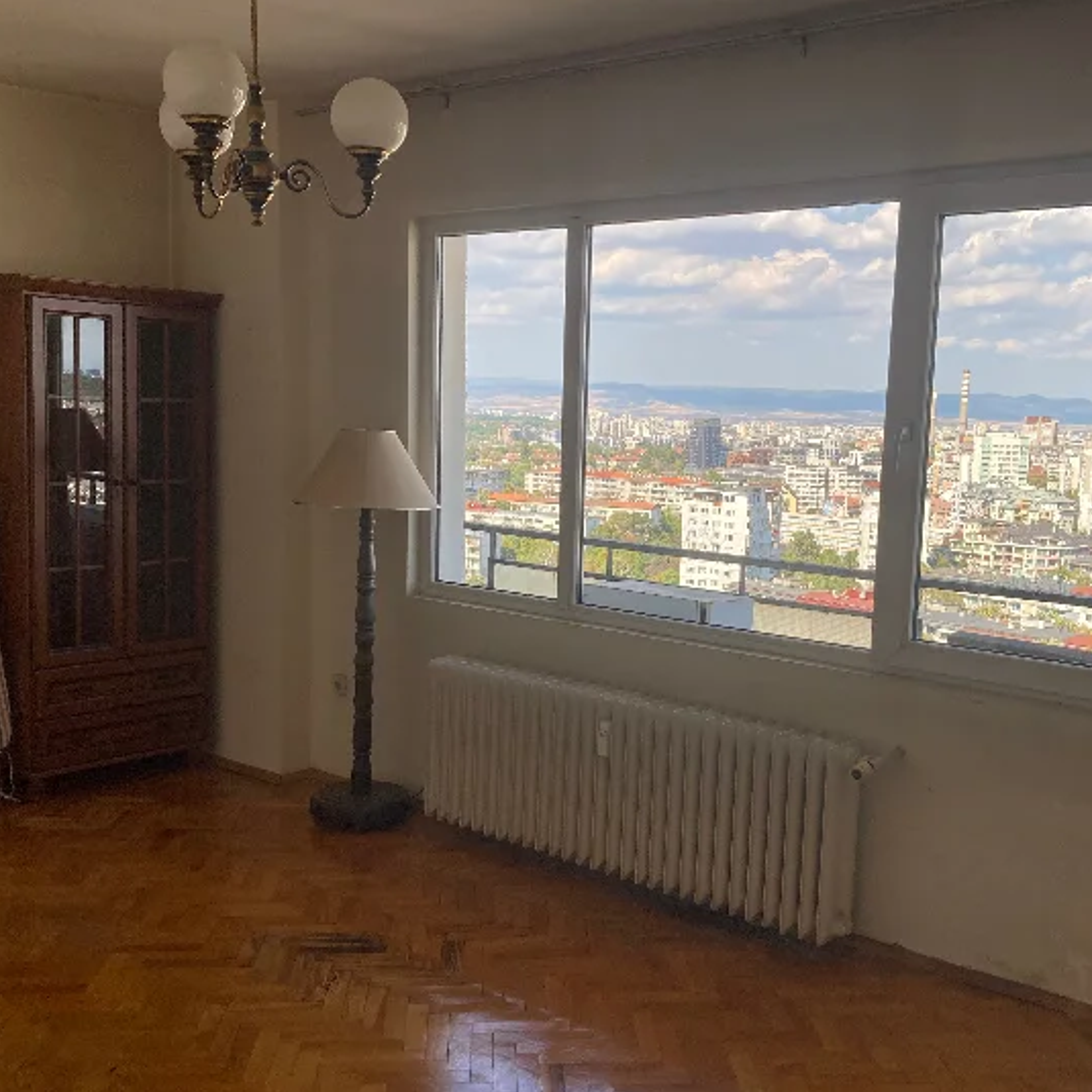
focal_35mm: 37
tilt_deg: -5.0
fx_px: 1321
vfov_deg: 44.9
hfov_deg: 44.8
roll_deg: -2.0
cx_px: 633
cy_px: 588
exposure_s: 1/552
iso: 20
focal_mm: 3.99
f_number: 1.8
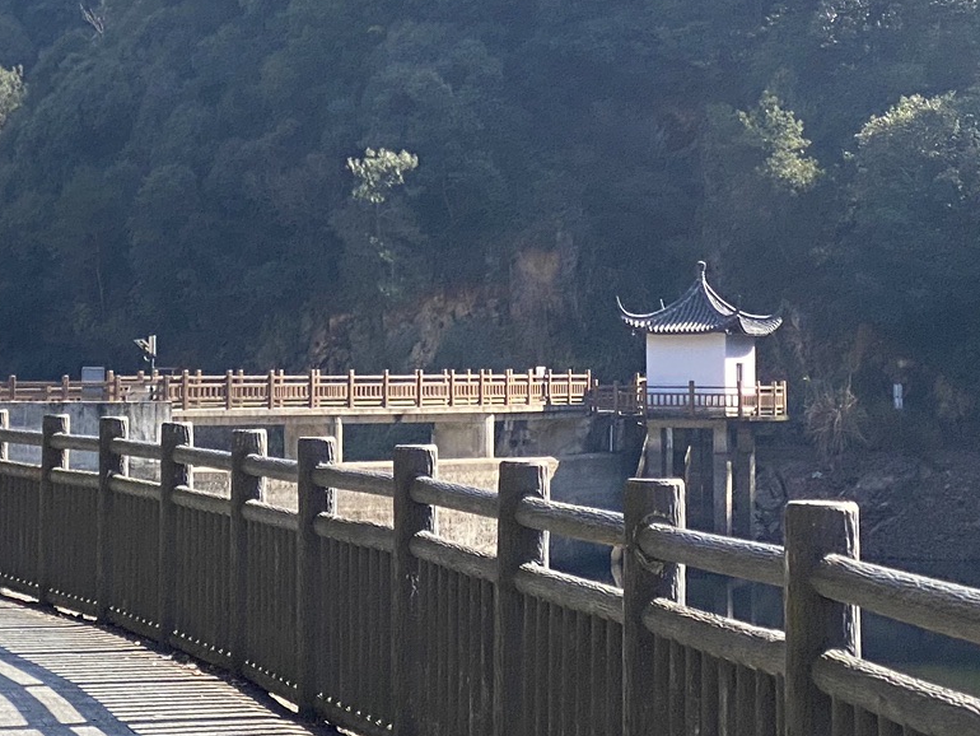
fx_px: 3823
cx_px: 347
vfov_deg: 10.8
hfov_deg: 14.6
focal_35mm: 135
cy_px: -80
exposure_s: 1/856
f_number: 2
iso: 20
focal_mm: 6
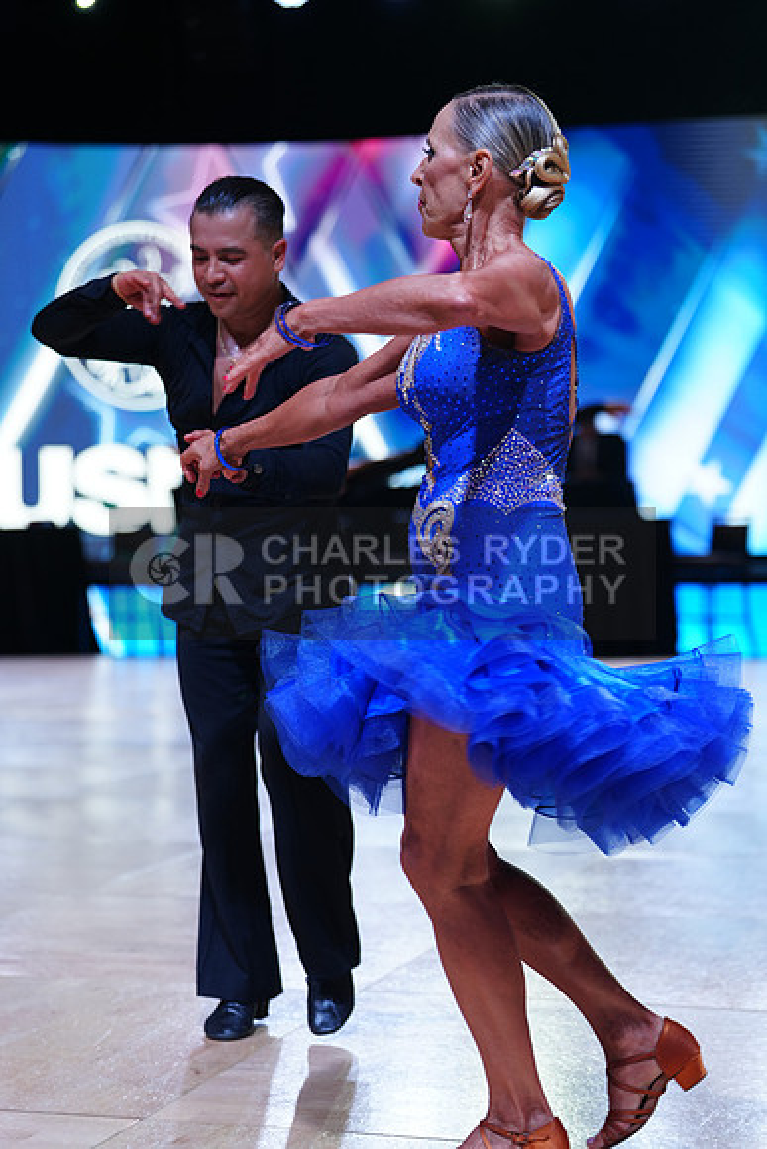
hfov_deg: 17.3
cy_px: 574
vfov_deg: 25.7
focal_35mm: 79
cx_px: 384
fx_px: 2523
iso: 500
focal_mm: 79
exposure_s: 1/400
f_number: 2.8
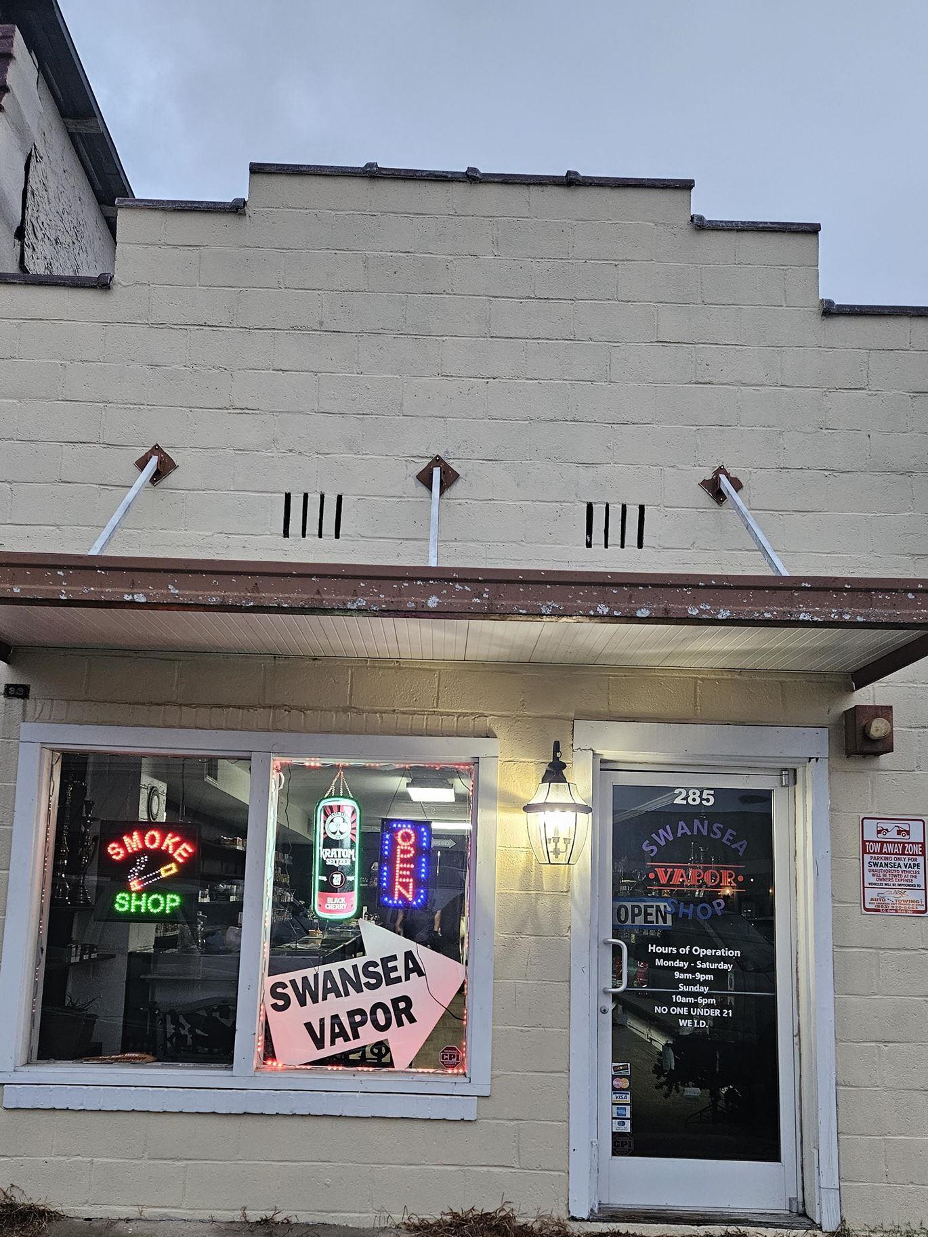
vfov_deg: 60.9
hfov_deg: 48.2
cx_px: 455
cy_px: 771
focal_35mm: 29
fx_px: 1037
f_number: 1.8
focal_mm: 5.4
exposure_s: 1/120
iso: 500
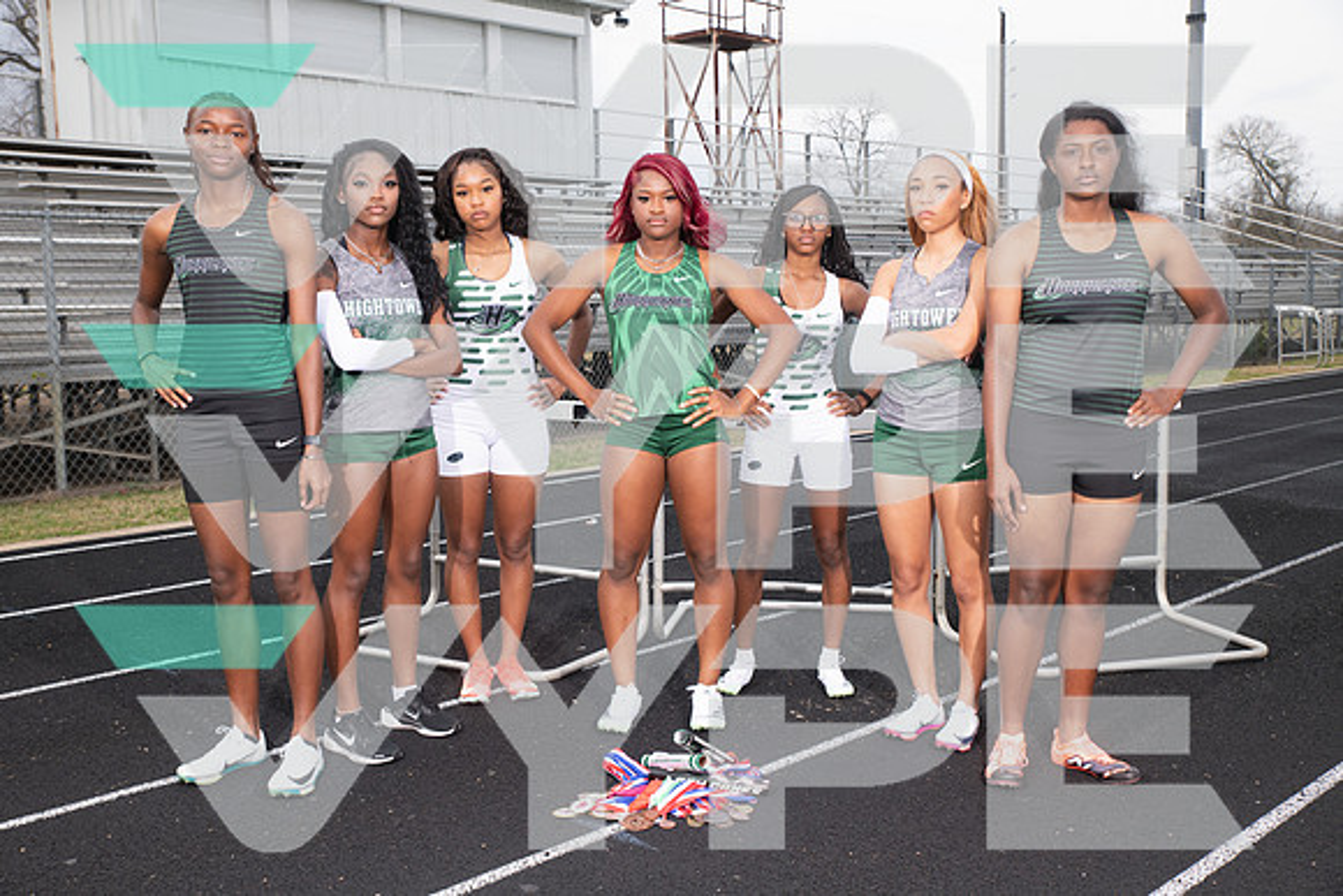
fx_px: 1418
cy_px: 448
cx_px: 672
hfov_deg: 50.7
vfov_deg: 35.1
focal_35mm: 38
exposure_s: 1/400
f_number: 6.3
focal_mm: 38
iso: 250
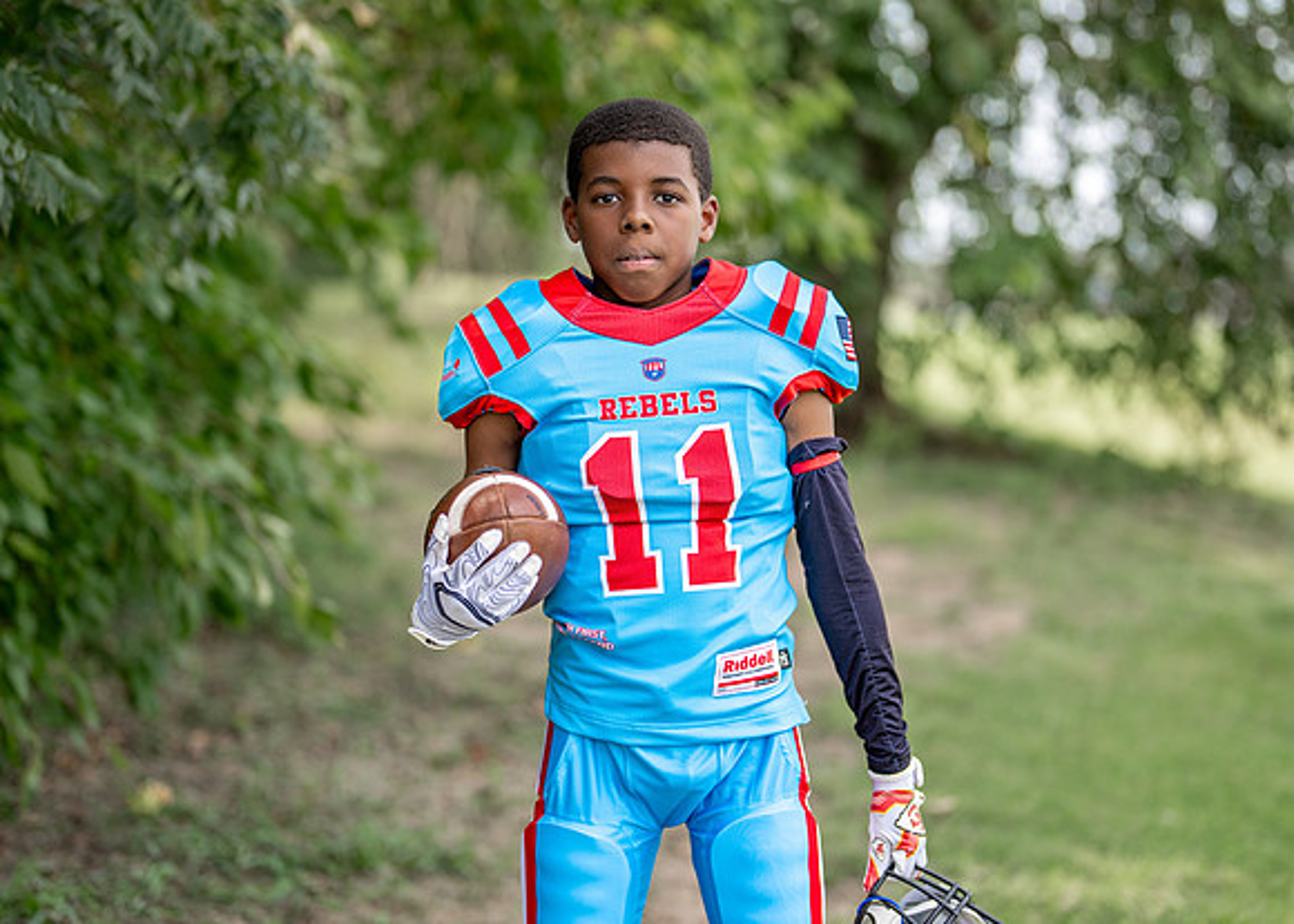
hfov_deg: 31.0
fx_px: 2333
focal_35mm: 64
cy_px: 420
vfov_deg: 22.4
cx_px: 671
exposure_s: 1/2000
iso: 100
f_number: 1.2
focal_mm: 50
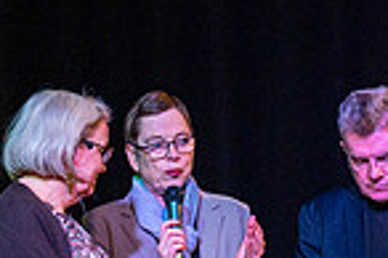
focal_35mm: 279
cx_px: 364
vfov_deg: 4.9
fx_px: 3004
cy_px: 374
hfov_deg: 7.4
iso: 3200
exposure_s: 1/125
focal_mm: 70
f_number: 2.8
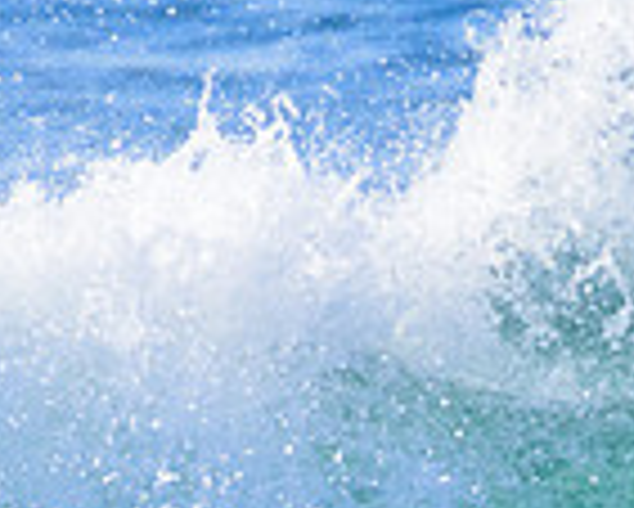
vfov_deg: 0.5
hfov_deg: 0.6
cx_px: 791
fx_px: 58133
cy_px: 641
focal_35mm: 3096
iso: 2200
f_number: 11
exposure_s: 1/2000
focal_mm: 800
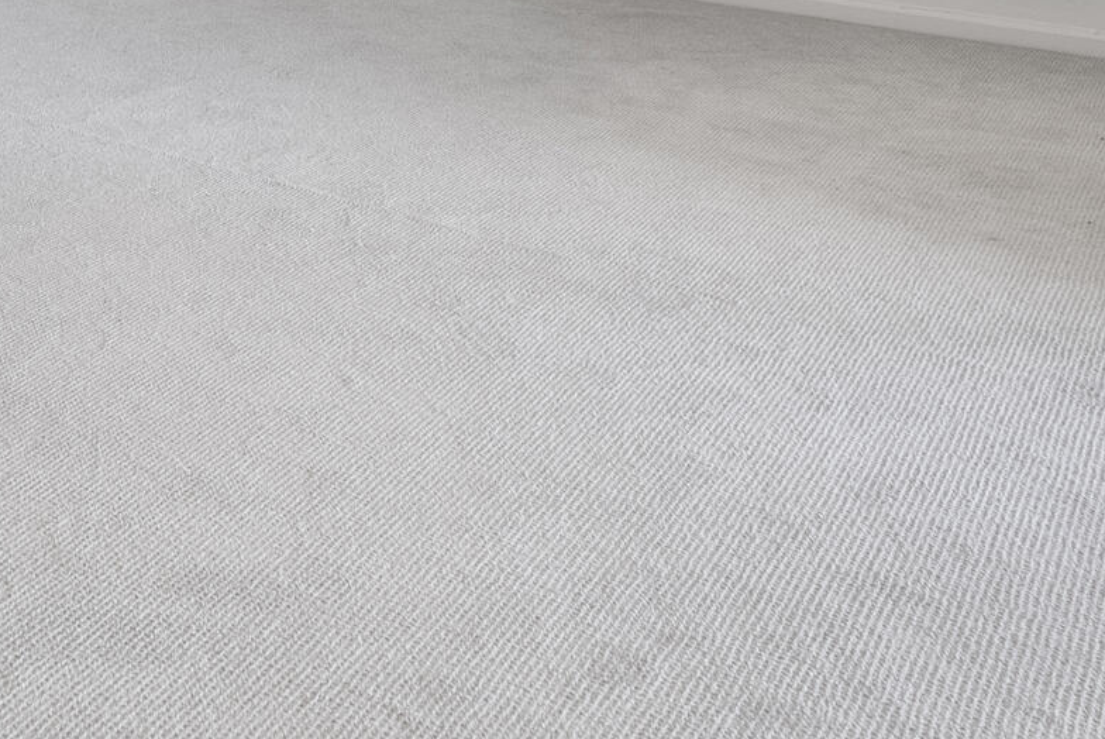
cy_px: -340
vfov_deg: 22.3
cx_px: -130
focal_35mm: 51
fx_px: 1567
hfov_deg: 33.5
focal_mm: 16
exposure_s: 1.3
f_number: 8
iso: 200
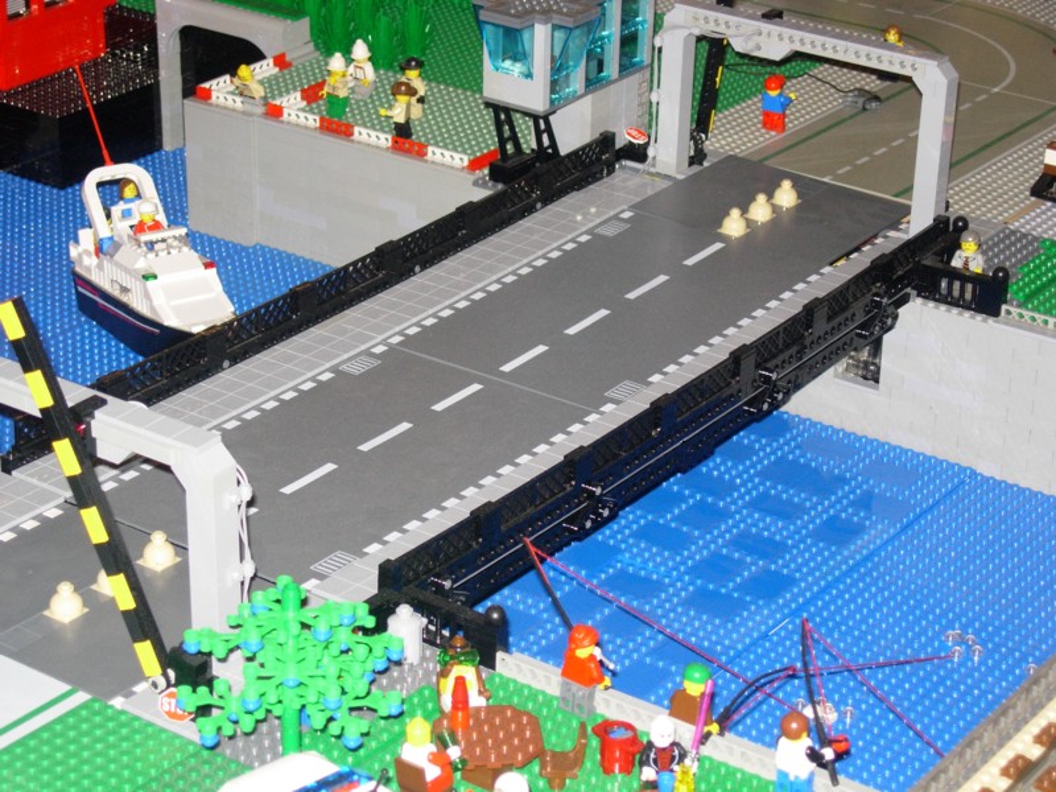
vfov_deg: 16.1
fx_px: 2807
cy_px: 396
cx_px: 528
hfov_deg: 21.3
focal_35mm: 92
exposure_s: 1/121
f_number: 4.3
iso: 149
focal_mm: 19.1
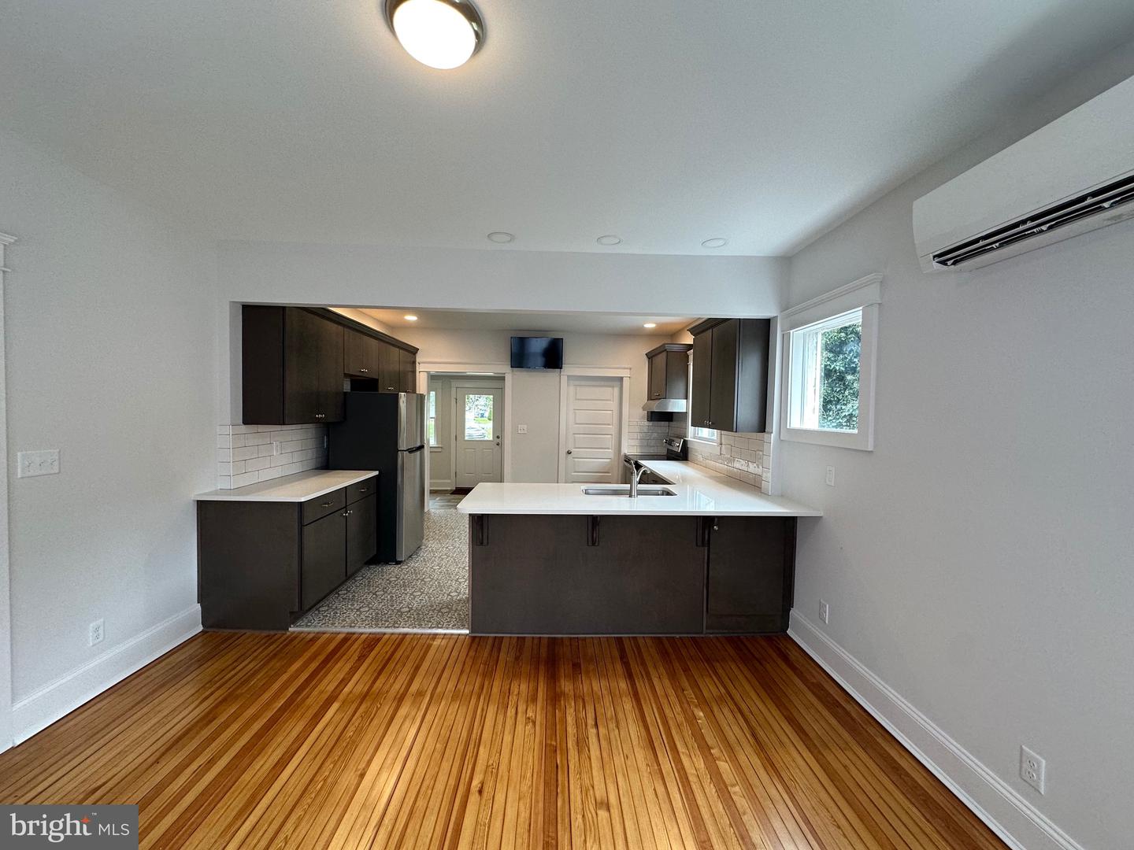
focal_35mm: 14
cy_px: 425
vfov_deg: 85.7
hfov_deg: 102.1
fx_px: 459
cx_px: 567
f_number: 2.2
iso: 125
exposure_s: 1/120
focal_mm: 2.22
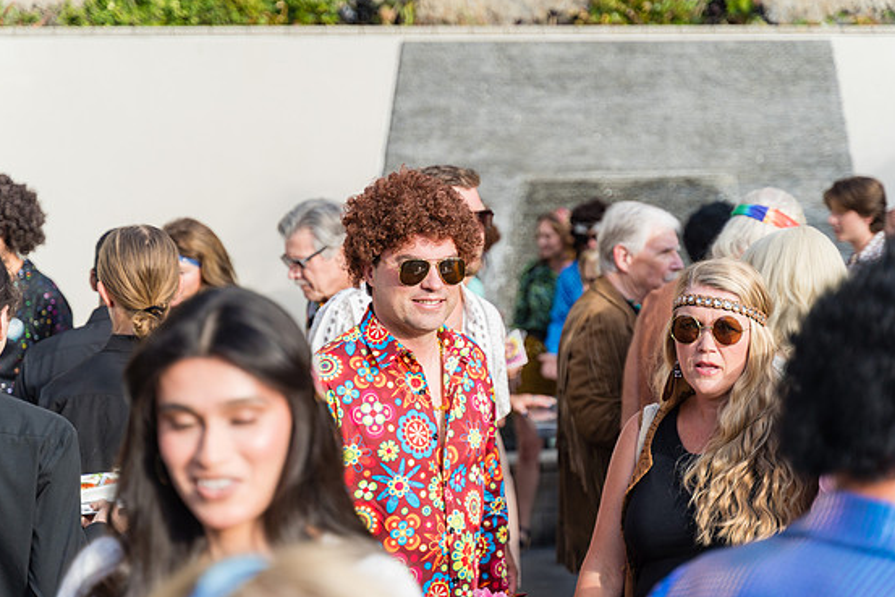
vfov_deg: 18.9
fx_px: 1790
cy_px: 306
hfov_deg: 28.1
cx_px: 453
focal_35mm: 72
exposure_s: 1/1000
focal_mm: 67
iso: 200
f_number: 2.8
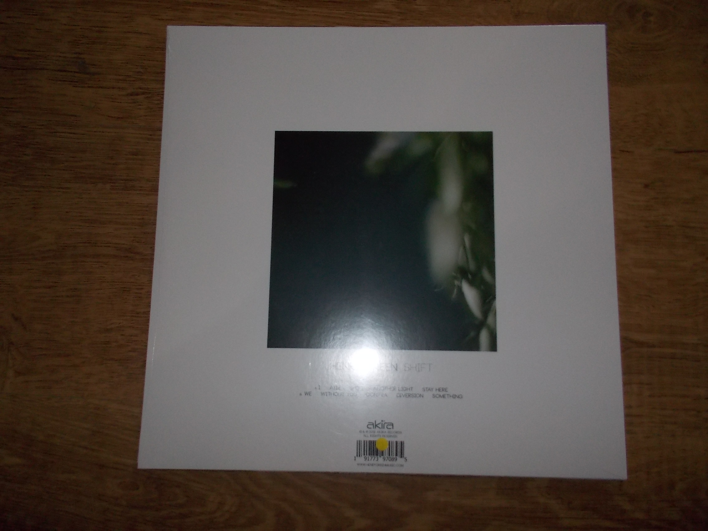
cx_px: 354
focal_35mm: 29
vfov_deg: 48.2
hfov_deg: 61.7
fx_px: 593
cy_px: 266
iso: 200
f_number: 3.3
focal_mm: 4.1
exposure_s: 1/30
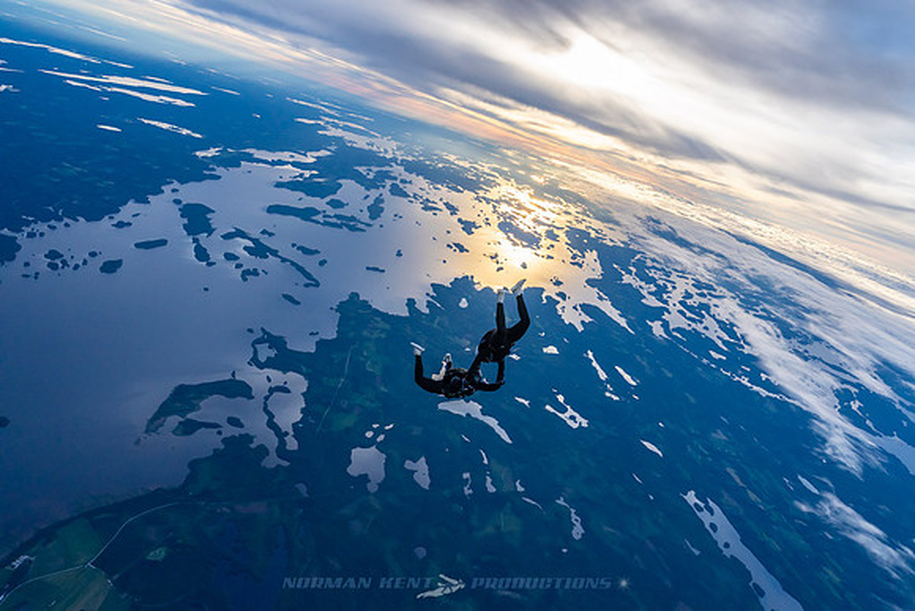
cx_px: 458
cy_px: 306
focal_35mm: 27
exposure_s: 1/1600
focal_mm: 27
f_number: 9
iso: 1600
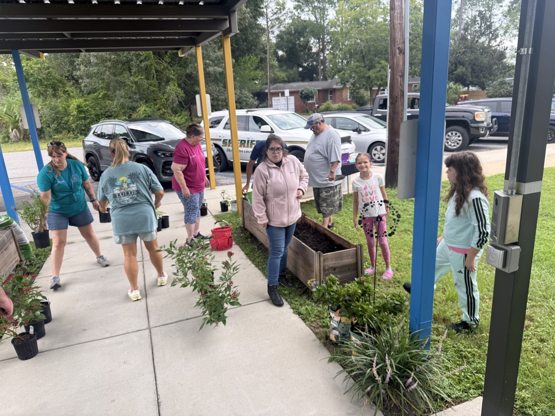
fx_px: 385
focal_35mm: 24
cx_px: 278
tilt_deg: -15.3
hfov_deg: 71.6
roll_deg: +3.6
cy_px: 208
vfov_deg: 56.8
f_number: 1.78
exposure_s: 1/237
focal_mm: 6.76
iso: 64
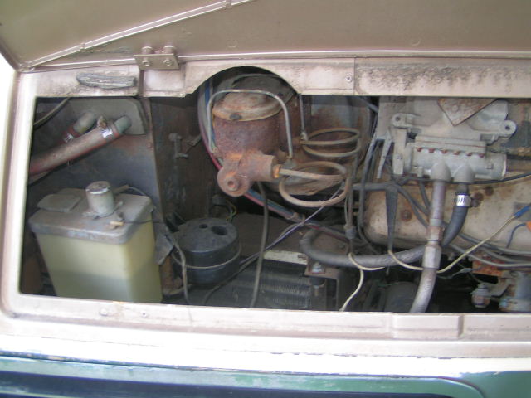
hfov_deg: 49.0
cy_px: 199
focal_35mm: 38
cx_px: 266
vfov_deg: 37.7
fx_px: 583
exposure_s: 1/50
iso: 50
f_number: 2.8
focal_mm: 5.8
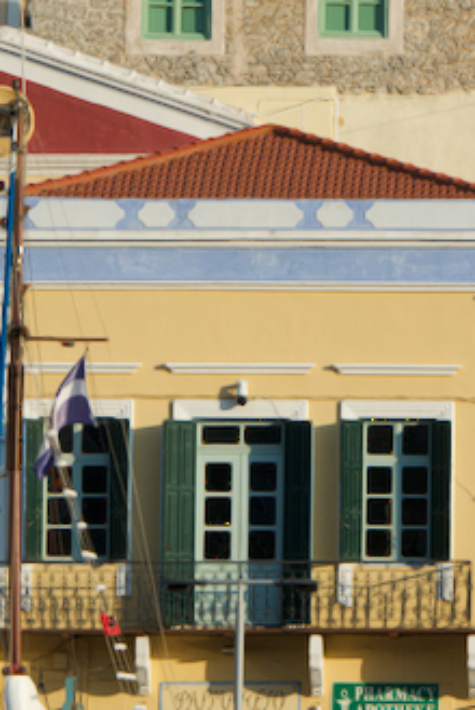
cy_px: -76
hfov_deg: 2.8
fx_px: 9598
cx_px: 554
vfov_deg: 4.2
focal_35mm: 486
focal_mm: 125
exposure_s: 1/2000
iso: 400
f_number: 5.6
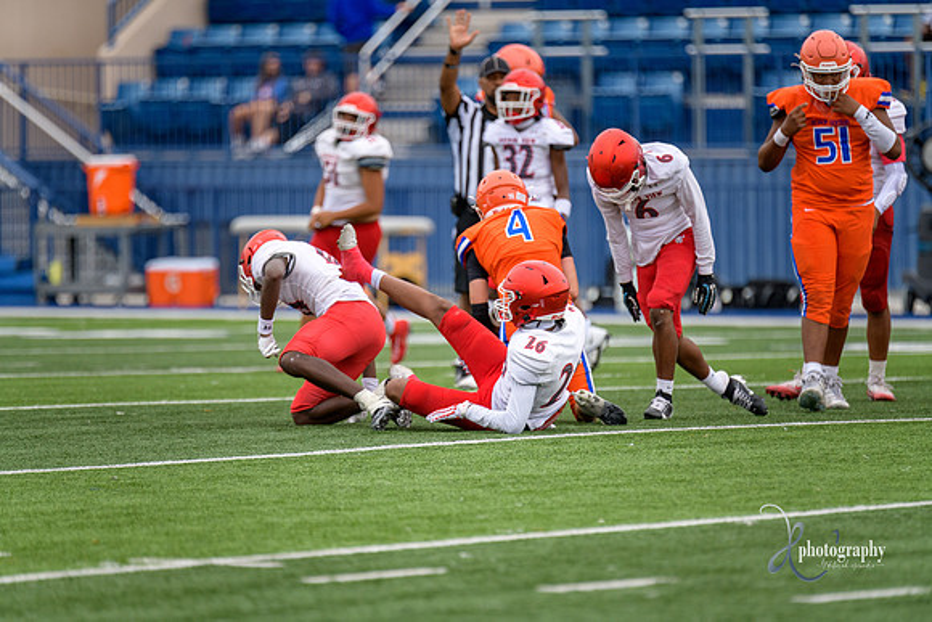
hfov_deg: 6.9
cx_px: 466
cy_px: 311
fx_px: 7768
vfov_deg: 4.6
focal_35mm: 300
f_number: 2.8
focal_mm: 300
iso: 560
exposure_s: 1/800
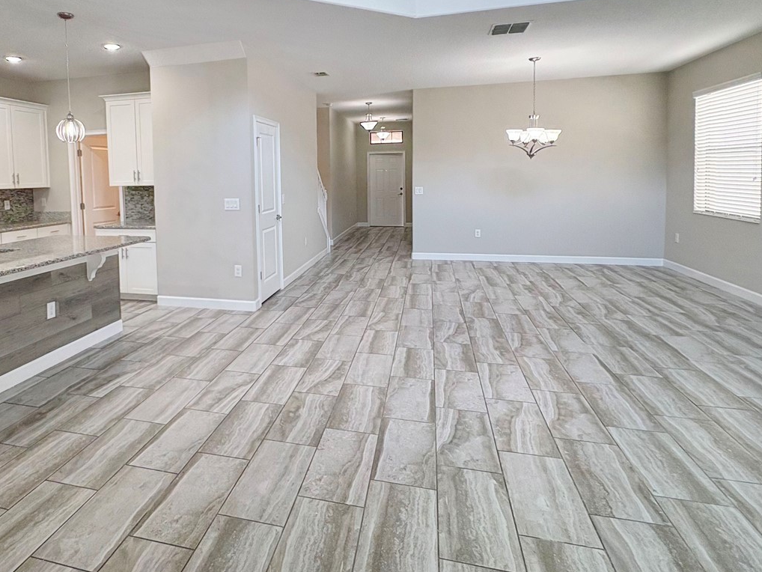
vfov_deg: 60.0
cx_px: 285
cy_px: 203
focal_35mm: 22
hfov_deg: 75.0
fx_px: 484
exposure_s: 1/120
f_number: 2.2
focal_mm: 2.22
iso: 160
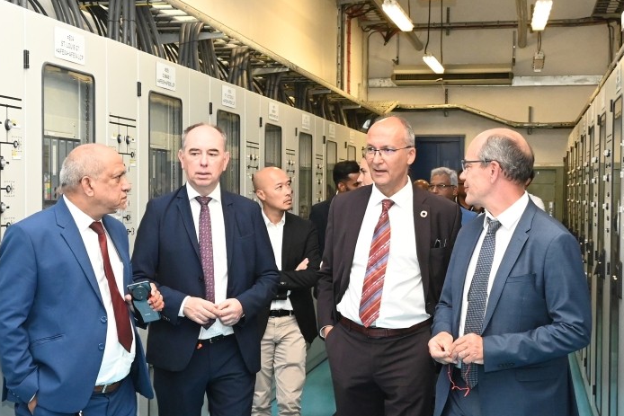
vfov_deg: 21.9
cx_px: 271
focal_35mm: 62
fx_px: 1075
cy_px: 248
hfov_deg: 32.3
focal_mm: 28
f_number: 9
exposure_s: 1/125
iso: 5000
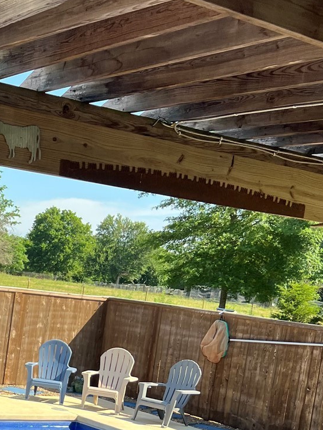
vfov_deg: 27.5
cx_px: -45
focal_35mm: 68
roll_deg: -7.9
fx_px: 846
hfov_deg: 20.5
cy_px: 388
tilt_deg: -6.5
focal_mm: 5.7
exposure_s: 1/853
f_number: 1.5
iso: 50
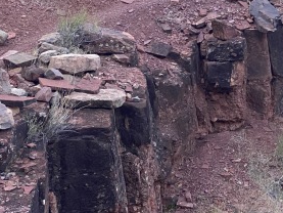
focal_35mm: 150
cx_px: 315
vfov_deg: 9.8
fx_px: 1227
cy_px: -45
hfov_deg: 12.9
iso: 20
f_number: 2
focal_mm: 6
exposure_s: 1/421
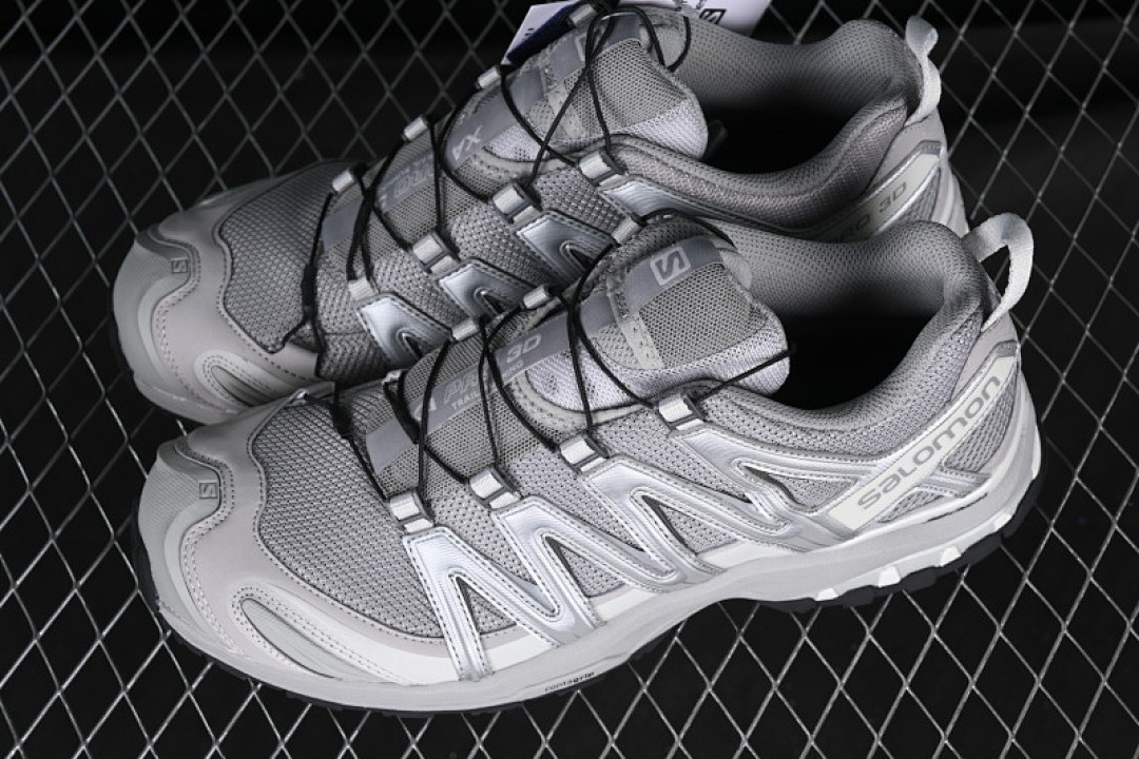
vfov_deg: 18.2
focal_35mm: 75
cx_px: 570
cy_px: 380
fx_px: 2373
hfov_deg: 27.0
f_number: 7.1
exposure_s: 1/80
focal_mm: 50
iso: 160
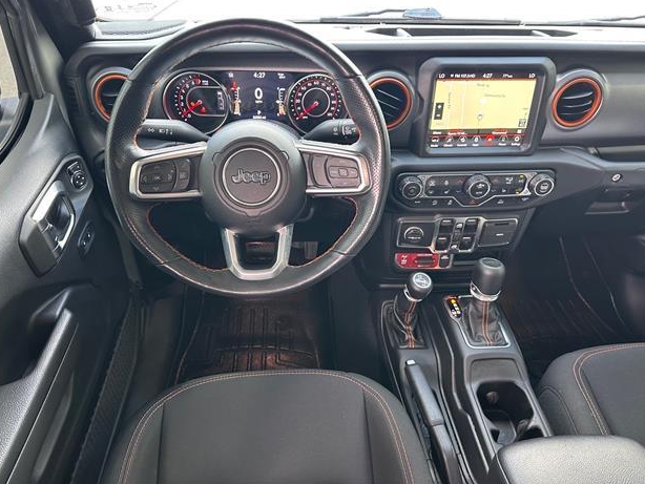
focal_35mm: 25
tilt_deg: -35.8
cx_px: 314
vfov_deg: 54.9
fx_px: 466
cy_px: 233
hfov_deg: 69.4
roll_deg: -1.4
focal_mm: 6.86
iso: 320
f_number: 1.78
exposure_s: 1/60
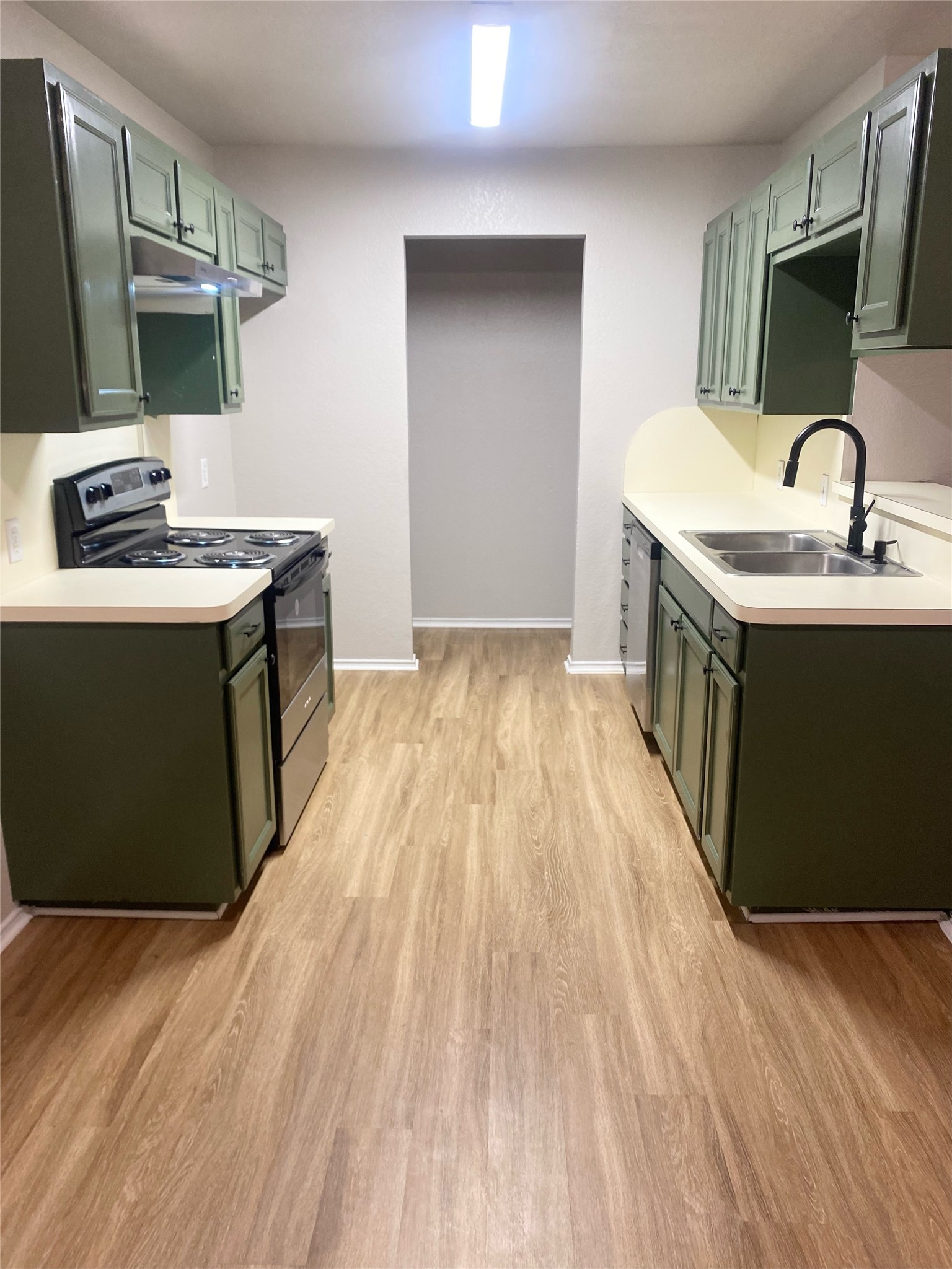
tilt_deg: -14.4
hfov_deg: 53.1
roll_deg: +1.1
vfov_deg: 67.3
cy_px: 634
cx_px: 476
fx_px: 953
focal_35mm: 26
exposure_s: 1/60
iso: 125
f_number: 1.8
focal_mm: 4.25
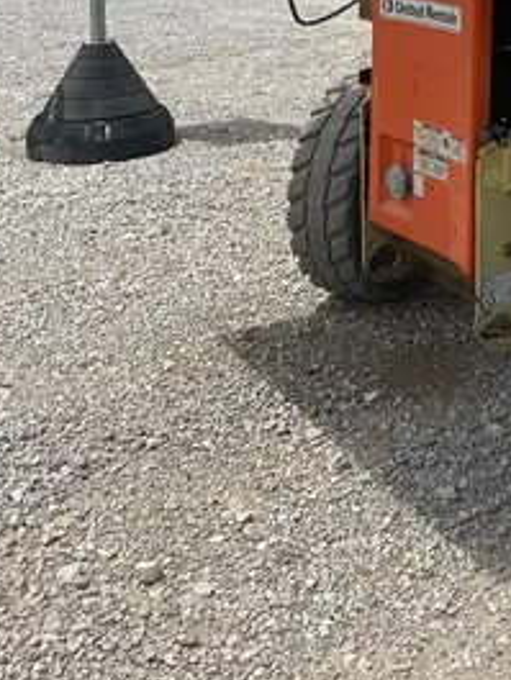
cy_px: -132
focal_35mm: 72
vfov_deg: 24.5
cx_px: 668
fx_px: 1416
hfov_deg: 18.9
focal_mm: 5.1
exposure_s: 1/3215
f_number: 1.6
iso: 50
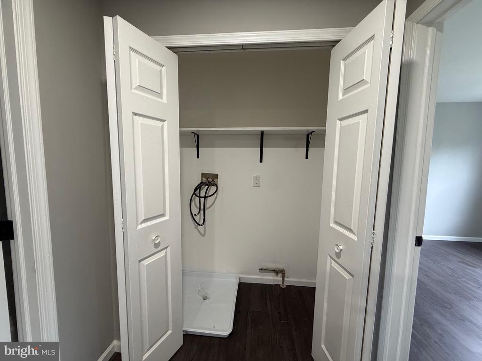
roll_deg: -1.1
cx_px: 241
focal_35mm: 14
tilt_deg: -4.9
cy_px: 180
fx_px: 195
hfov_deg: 102.1
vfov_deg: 85.7
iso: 200
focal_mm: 2.22
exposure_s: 1/60
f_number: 2.2
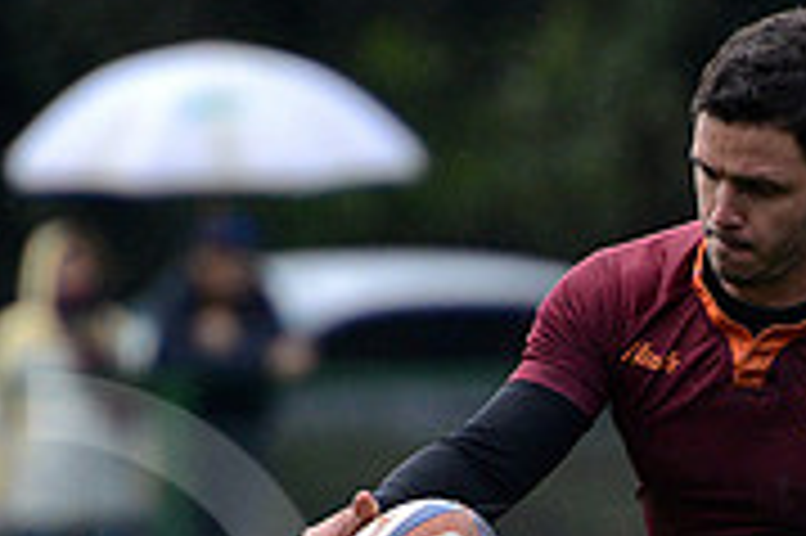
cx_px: 797
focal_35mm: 876
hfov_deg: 2.4
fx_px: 19594
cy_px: 705
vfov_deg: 1.6
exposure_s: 1/500
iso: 1600
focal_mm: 270
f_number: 4
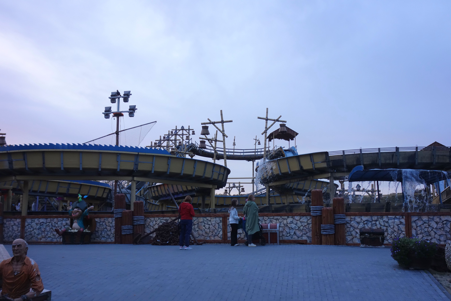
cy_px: 150
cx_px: 226
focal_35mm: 42
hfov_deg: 46.4
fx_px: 526
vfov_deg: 31.9
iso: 500
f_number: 3.2
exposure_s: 1/160
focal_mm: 15.64
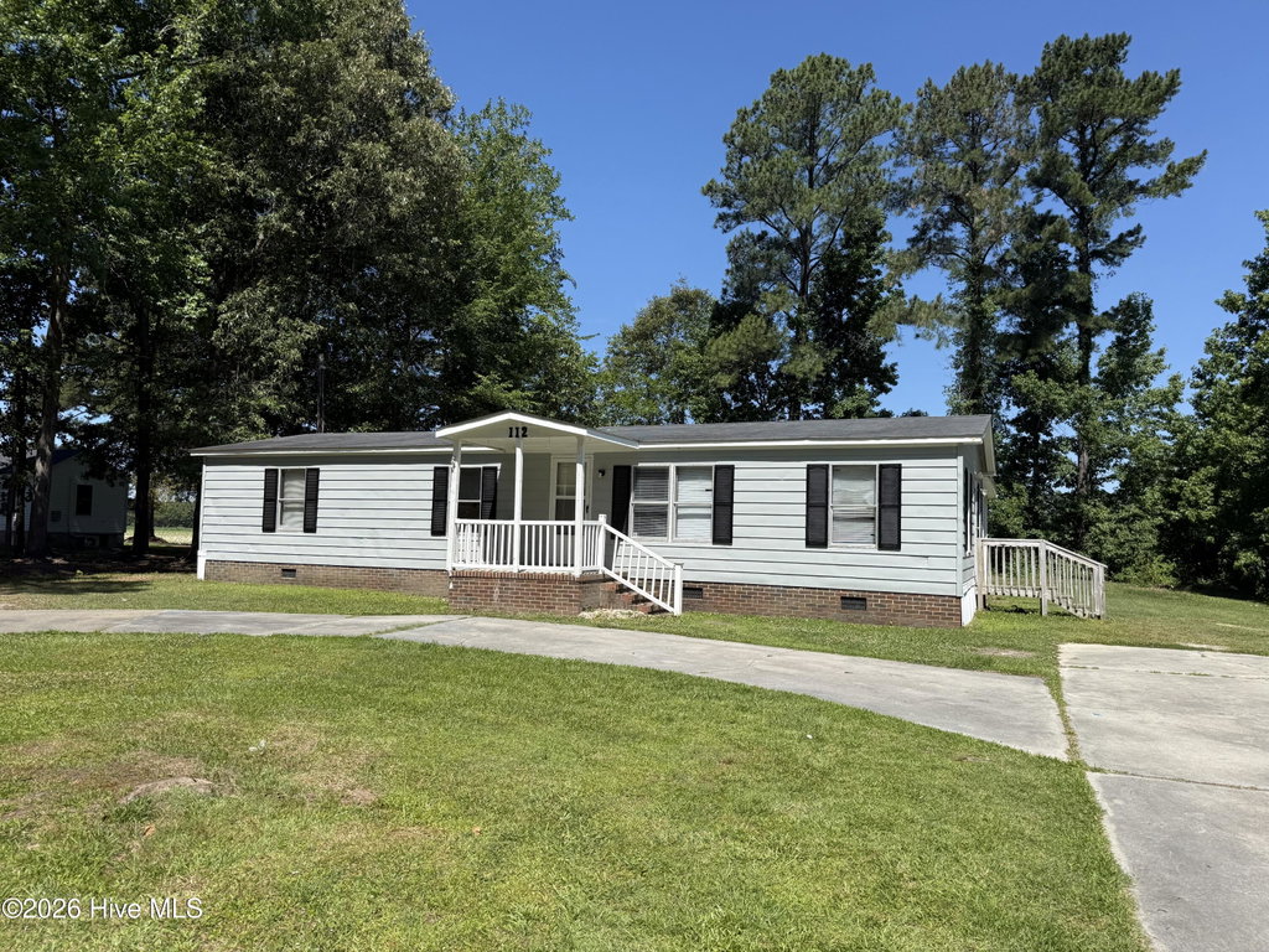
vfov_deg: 56.8
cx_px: 634
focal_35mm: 24
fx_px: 880
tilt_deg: +0.5
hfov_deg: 71.6
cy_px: 476
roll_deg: -0.3
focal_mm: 6.76
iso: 80
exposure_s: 1/4673
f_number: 1.78
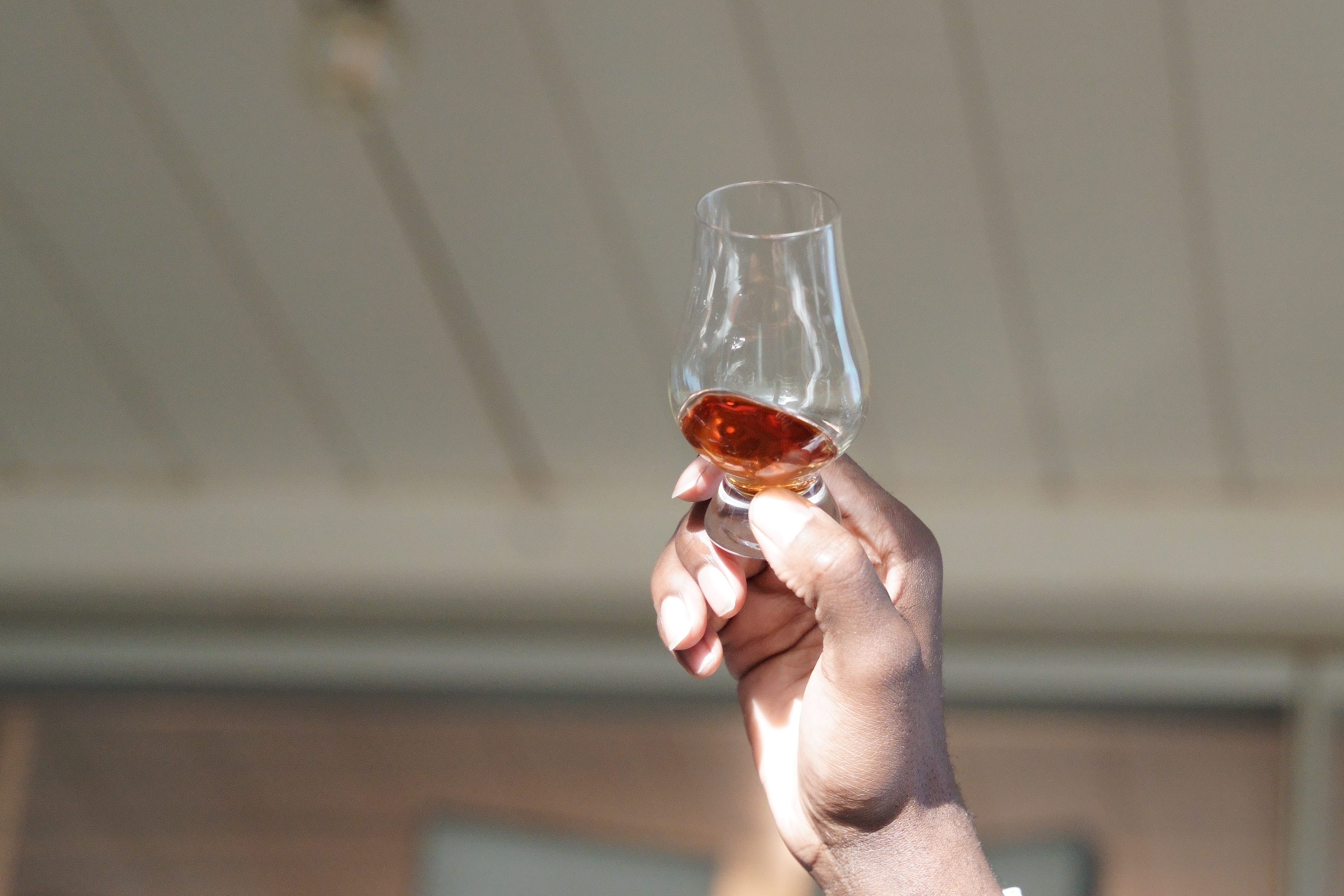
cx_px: 870
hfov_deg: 18.6
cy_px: 636
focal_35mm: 110
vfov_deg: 12.4
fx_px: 4106
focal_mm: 67.6
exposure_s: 1/1600
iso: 3200
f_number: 2.8
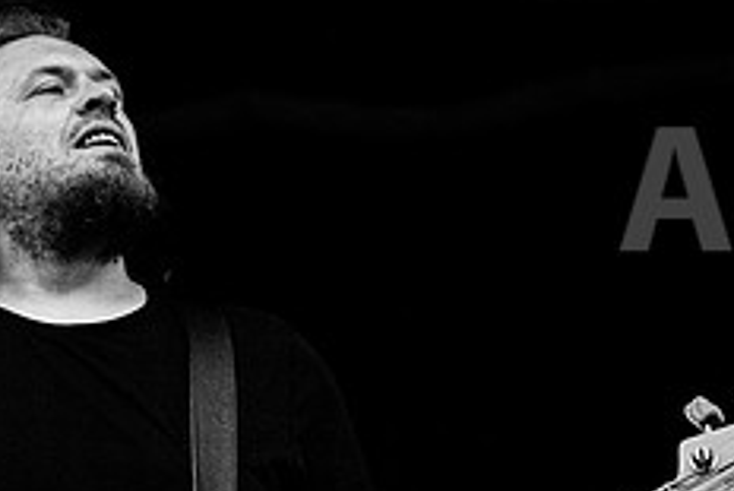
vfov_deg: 6.0
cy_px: 490
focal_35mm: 229
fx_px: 4672
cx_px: 152
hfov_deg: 9.0
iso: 6400
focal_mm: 75
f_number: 4
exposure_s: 1/250
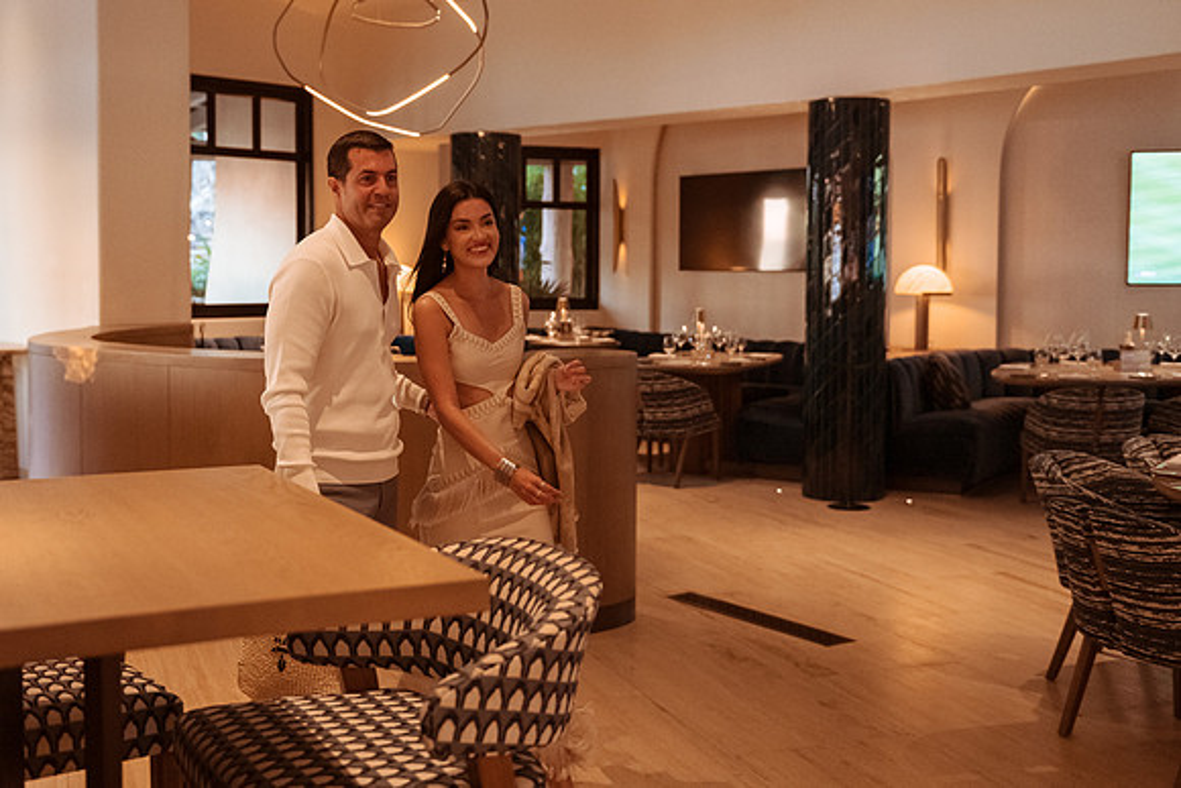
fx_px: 1390
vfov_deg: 31.6
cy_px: 327
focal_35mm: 42
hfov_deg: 45.9
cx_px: 498
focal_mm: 35
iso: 3200
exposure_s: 1/320
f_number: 2.8
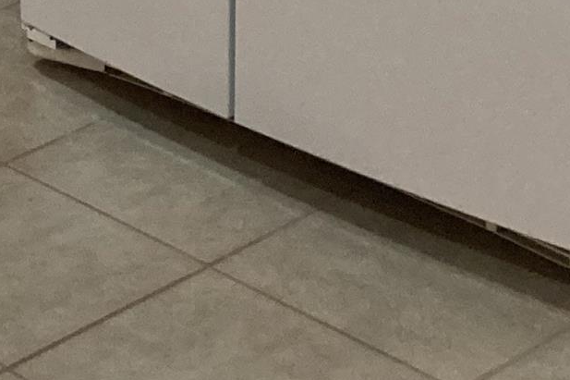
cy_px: -320
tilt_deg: -16.3
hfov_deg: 12.4
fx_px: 2295
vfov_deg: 9.0
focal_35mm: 145
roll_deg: +6.5
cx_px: -596
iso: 250
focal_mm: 3.99
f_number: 1.8
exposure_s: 1/40
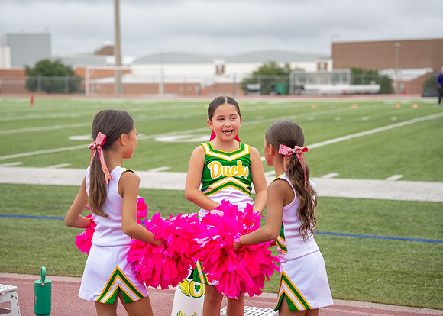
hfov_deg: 25.7
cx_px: 205
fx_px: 973
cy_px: 159
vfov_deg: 18.5
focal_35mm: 77
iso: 320
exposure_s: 1/1250
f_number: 2.8
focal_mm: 70
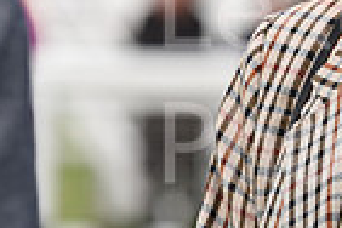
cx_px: 478
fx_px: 7229
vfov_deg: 1.8
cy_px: 30
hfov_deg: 2.7
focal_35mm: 761
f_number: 4.5
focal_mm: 185
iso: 640
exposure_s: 1/1000
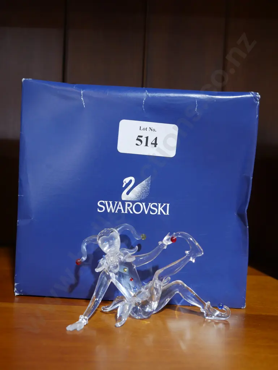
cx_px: 139
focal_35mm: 34
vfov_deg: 53.9
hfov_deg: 41.8
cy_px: 185
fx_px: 364
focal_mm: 17
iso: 800
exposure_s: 1/60
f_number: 4
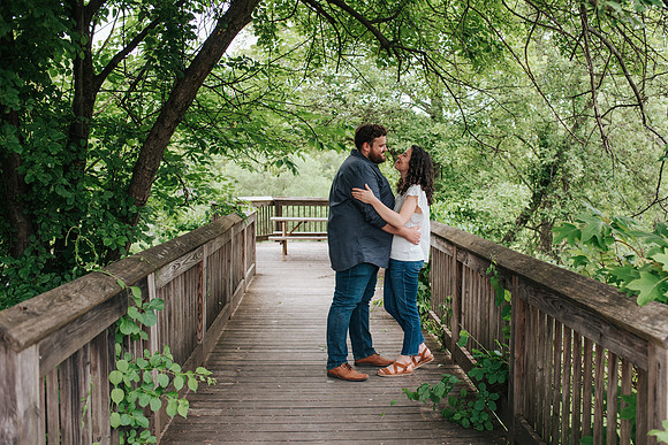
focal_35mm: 40
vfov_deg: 33.5
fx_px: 741
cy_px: 212
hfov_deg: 48.4
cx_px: 373
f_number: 3.2
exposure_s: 1/640
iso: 500
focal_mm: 35
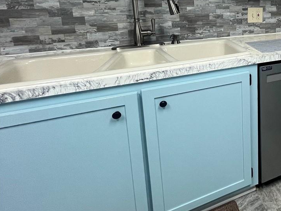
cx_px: 312
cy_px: 32
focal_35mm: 29
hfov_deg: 45.5
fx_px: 235
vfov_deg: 44.9
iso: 125
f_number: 1.8
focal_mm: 1.57
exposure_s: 1/60
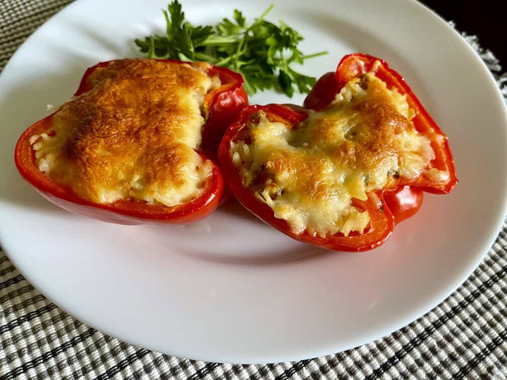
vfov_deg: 53.1
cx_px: 254
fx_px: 381
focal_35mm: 26
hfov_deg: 67.3
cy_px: 190
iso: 125
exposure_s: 1/96
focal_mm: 5.1
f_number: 1.6
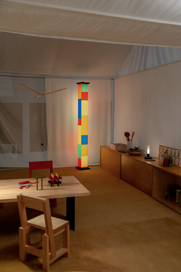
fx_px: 271
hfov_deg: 36.9
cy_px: 136
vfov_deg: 53.1
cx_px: 90
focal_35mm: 36
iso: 500
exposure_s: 1/100
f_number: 4
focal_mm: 36
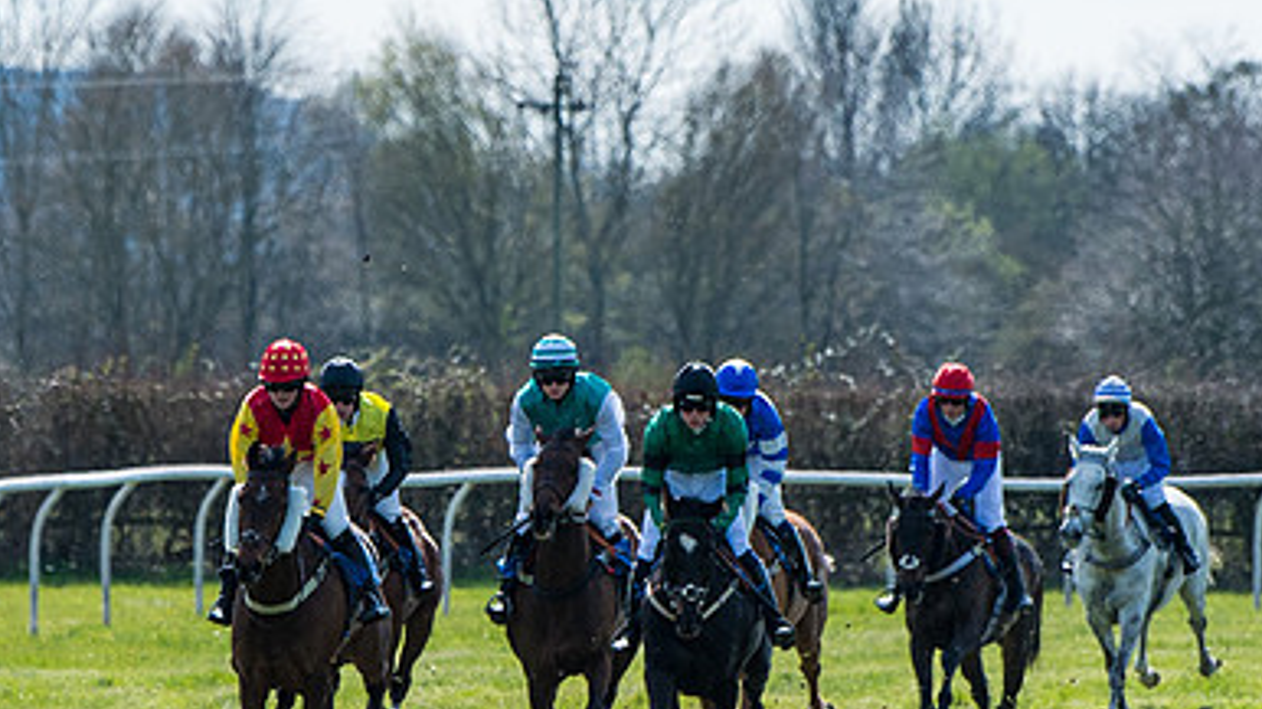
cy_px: 456
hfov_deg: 3.8
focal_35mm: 565
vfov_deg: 2.1
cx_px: 344
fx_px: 18904
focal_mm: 185
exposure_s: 1/5000
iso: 400
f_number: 4
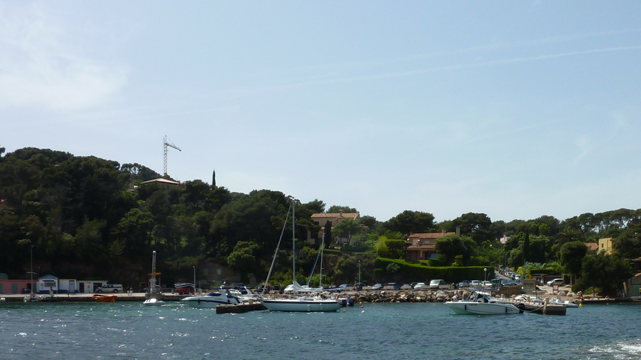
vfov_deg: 29.1
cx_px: 357
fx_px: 663
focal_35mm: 39
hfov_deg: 51.5
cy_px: 326
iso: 80
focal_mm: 4.1
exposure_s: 1/500
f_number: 5.6
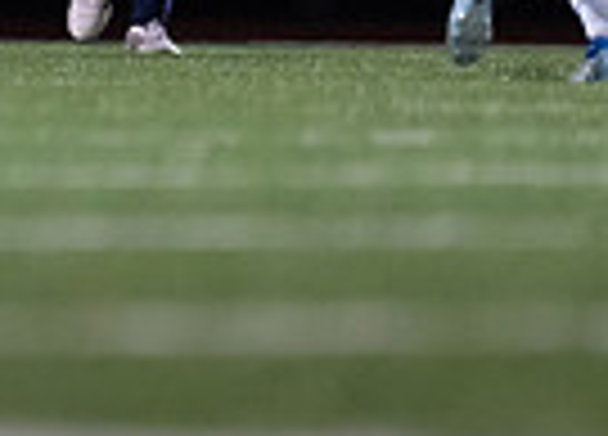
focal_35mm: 1331
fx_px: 23029
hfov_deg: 1.5
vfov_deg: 1.1
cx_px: -598
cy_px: -344
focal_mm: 200
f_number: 2.8
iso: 2500
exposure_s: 1/1000
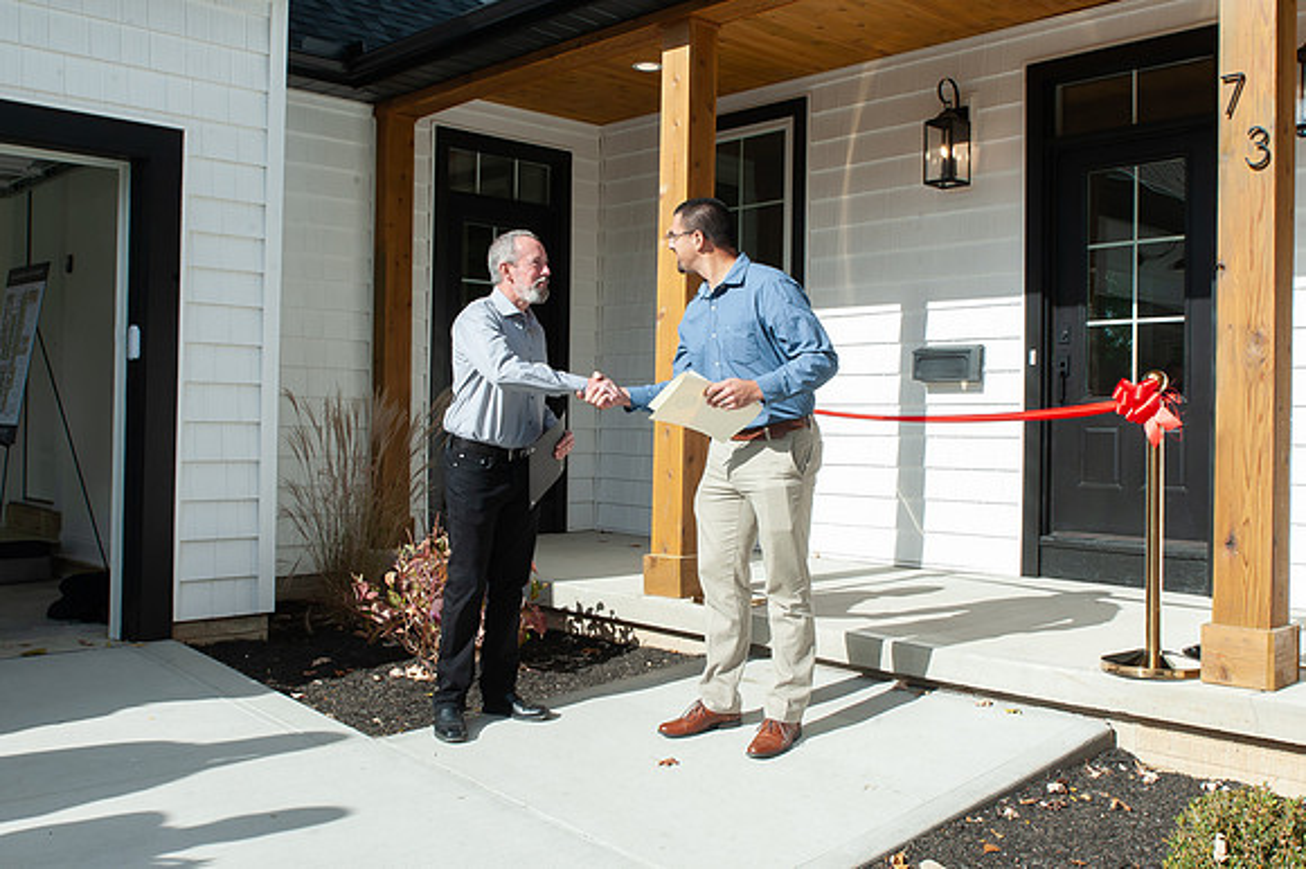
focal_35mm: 37
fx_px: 1348
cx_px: 725
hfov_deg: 51.6
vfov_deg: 35.7
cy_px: 403
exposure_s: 1/200
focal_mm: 30
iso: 400
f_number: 20
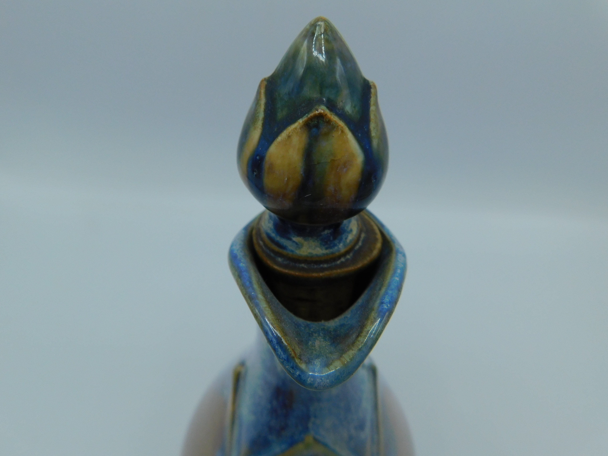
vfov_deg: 58.9
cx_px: 304
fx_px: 404
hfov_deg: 73.9
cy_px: 228
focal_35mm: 23
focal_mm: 4
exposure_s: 1/800
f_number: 3
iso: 125
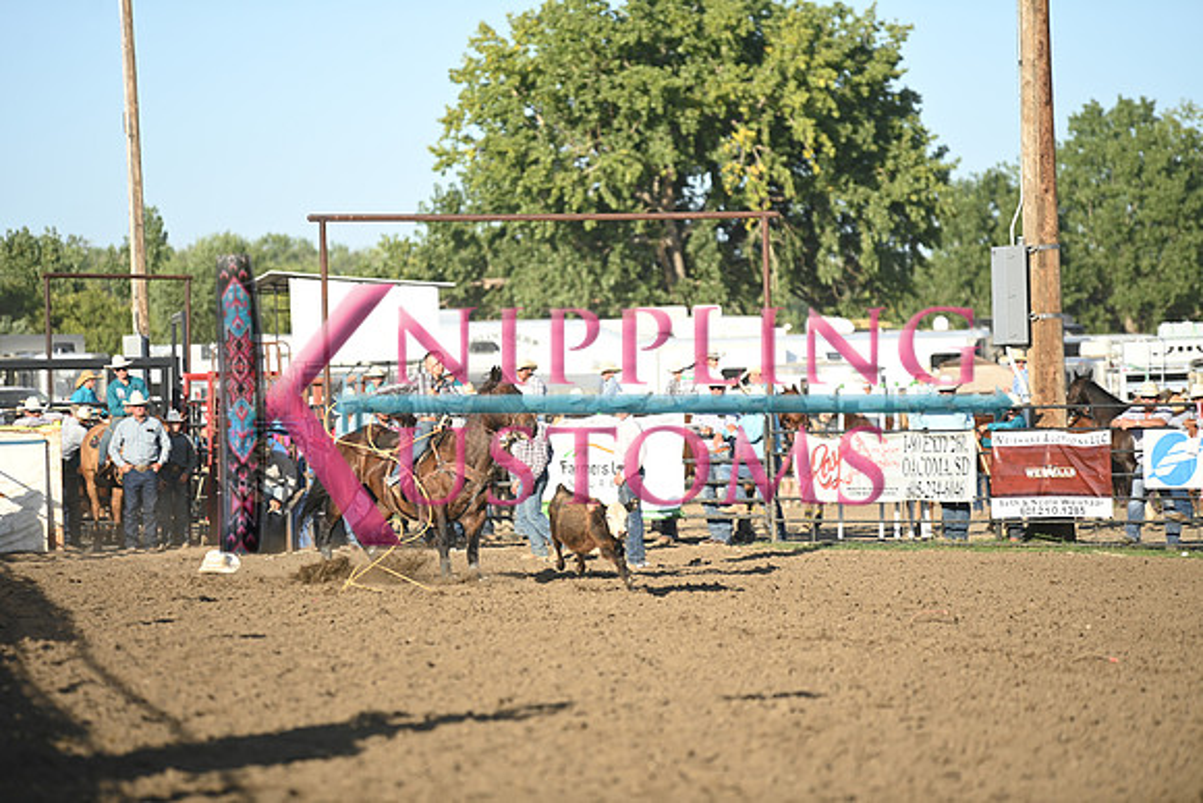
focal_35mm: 200
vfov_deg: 6.9
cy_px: 402
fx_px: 6685
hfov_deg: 10.3
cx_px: 602
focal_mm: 200
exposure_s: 1/500
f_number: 2.8
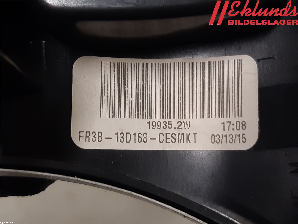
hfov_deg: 67.3
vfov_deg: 53.1
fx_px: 224
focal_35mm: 26
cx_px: 149
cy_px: 112
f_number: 1.7
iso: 125
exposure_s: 1/50
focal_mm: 3.93
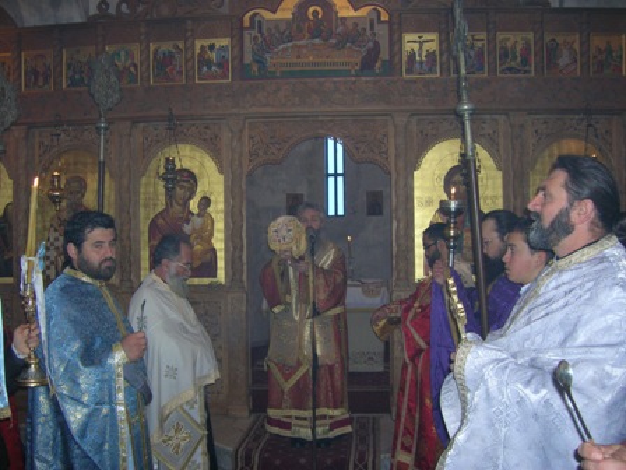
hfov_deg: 54.0
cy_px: 235
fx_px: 615
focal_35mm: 34
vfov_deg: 41.8
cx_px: 313
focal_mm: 5.7
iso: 96
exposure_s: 1/60.1
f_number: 2.9
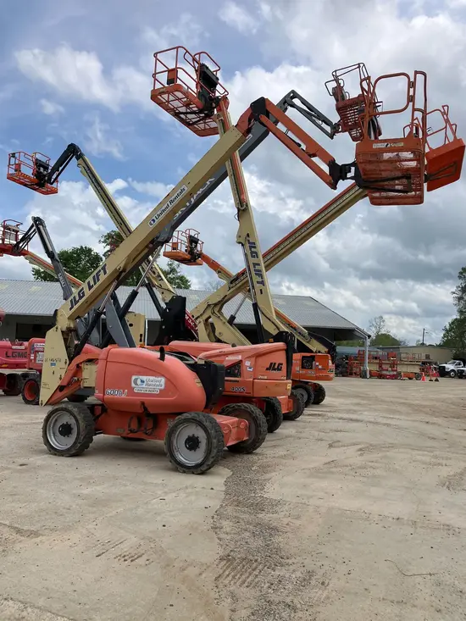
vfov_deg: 63.4
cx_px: 233
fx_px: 502
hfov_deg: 49.8
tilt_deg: +6.1
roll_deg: -2.2
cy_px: 310
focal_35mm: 28
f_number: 1.8
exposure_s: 1/3040
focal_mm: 3.99
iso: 32
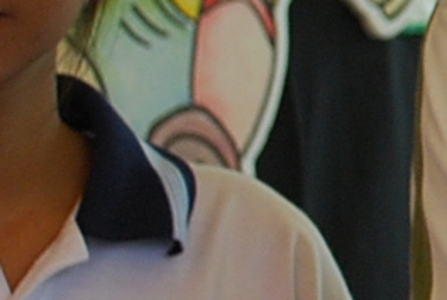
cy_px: -92
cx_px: 1316
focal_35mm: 352
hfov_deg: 5.5
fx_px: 4378
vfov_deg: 3.9
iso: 400
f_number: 4.8
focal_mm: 32
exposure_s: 1/200
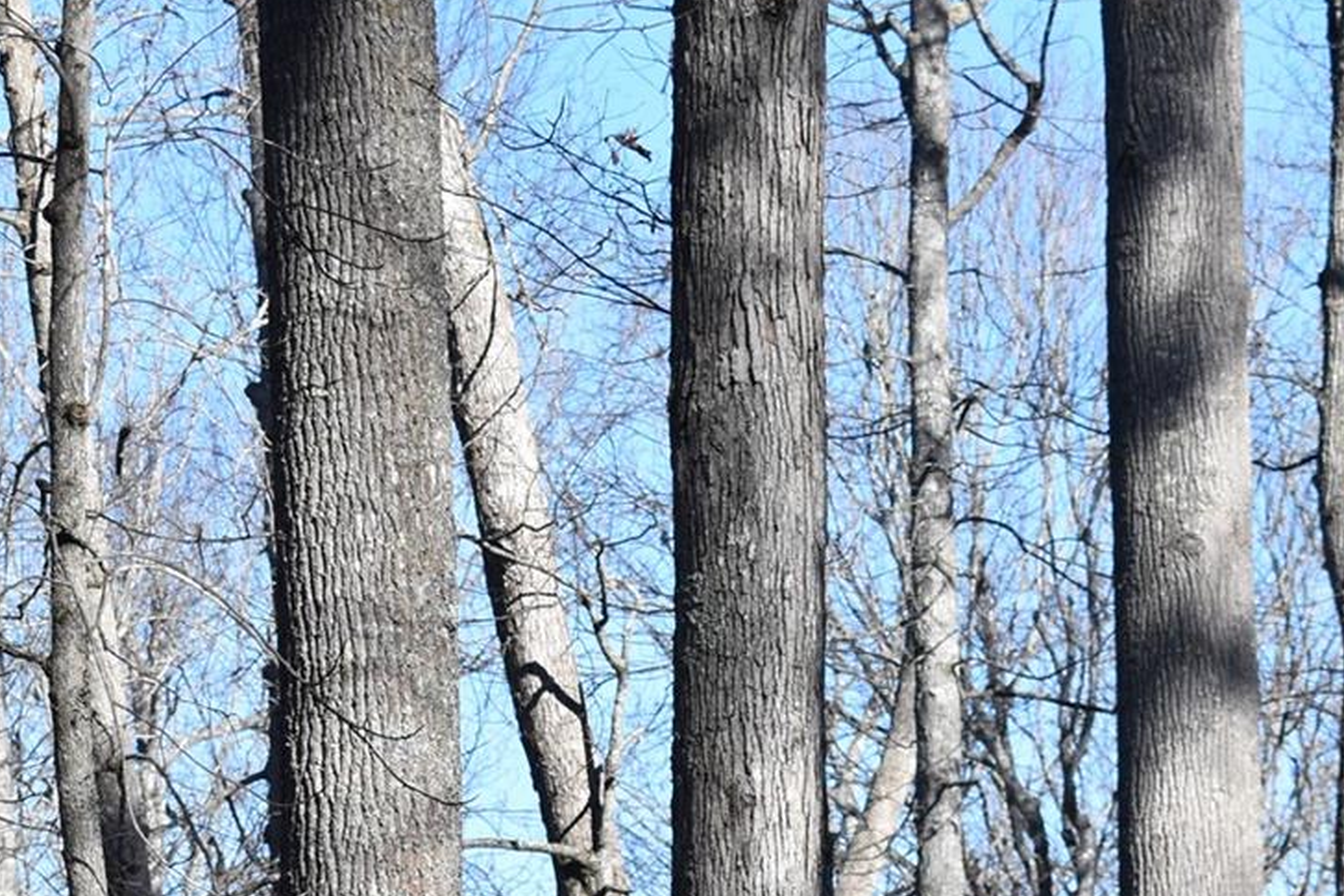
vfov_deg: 5.9
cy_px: 939
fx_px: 8678
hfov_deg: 8.8
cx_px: 399
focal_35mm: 232
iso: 200
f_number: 9
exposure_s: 1/320
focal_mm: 55
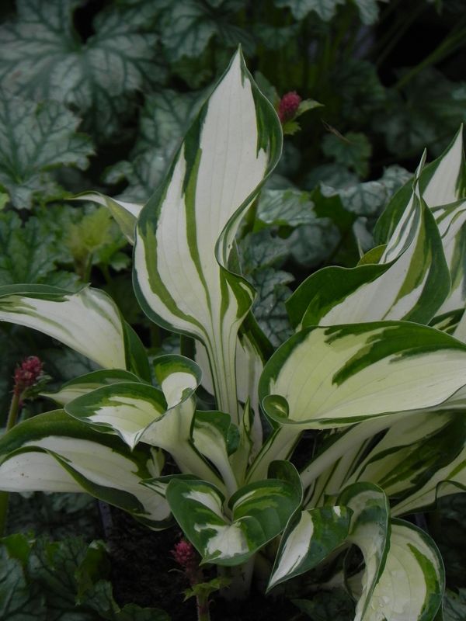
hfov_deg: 5.1
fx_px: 5223
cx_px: 233
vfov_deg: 6.8
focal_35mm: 291
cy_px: 310
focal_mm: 51.8
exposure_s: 1/500
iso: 160
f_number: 5
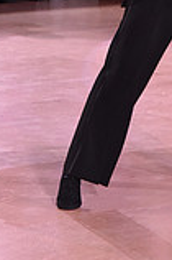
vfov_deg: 7.1
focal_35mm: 287
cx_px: 307
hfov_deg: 4.7
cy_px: -79
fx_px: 2061
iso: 2500
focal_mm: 78
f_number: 7.1
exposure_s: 1/320
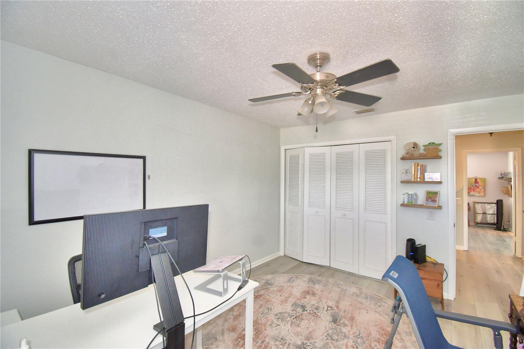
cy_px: 174
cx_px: 262
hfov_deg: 100.4
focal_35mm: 15
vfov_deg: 77.3
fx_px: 218
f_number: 4.5
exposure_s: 1/30
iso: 800
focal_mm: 10
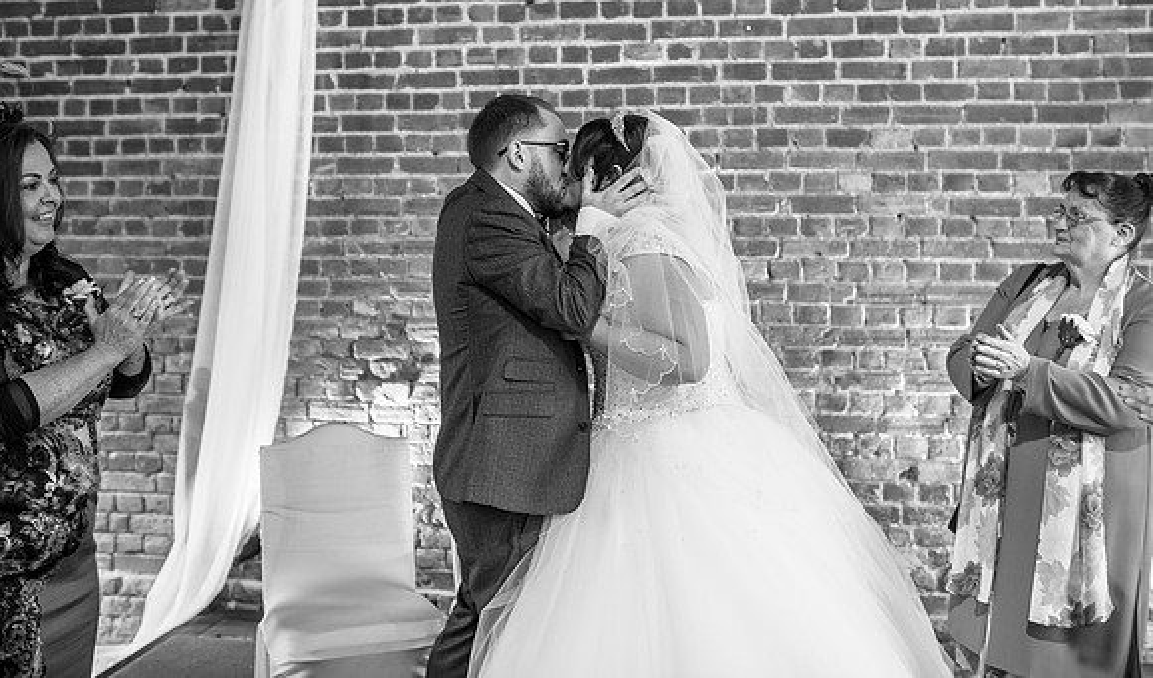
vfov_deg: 31.3
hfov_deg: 51.0
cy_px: 278
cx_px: 616
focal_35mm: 39
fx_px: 1207
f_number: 2.5
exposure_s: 1/100
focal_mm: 35
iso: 500
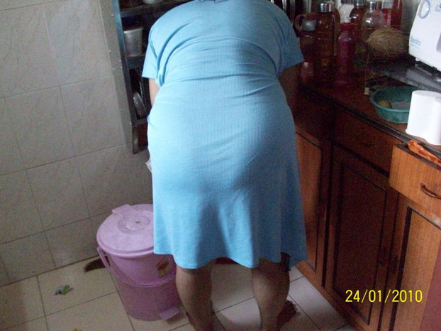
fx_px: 446
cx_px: 218
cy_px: 166
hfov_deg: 52.6
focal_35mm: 35
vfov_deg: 40.7
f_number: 2.8
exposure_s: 1/128
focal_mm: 5.7
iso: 800
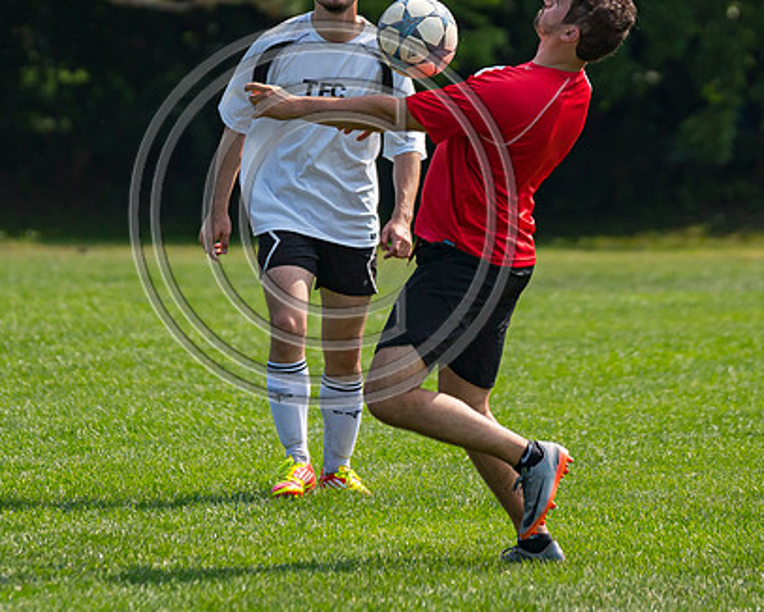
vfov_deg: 2.6
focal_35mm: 599
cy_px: 93
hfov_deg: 3.2
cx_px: 309
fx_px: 13548
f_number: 2.8
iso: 400
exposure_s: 1/5000
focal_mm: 200
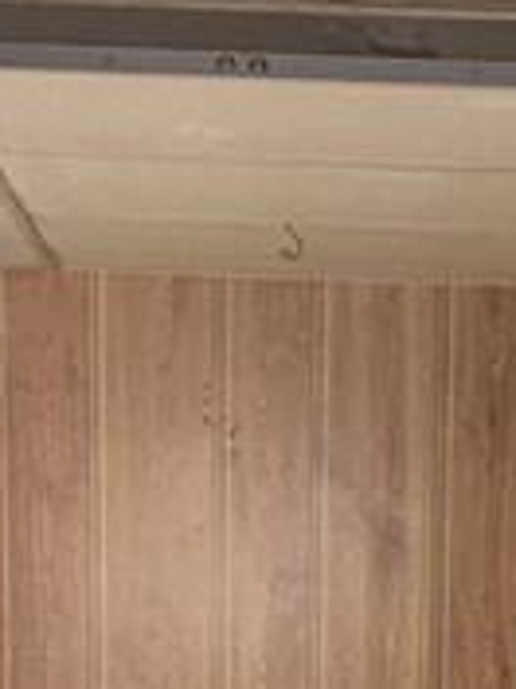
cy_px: 1053
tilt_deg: -9.6
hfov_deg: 10.5
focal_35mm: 140
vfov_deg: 13.3
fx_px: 2783
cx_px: 453
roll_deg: -0.9
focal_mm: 6.76
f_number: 1.78
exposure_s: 1/12
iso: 250
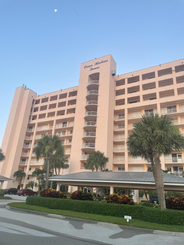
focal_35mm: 26
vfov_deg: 67.3
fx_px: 184
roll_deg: -3.4
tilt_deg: +20.7
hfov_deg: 53.1
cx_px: 92
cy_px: 122
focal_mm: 4.2
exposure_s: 1/121
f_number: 1.6
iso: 64
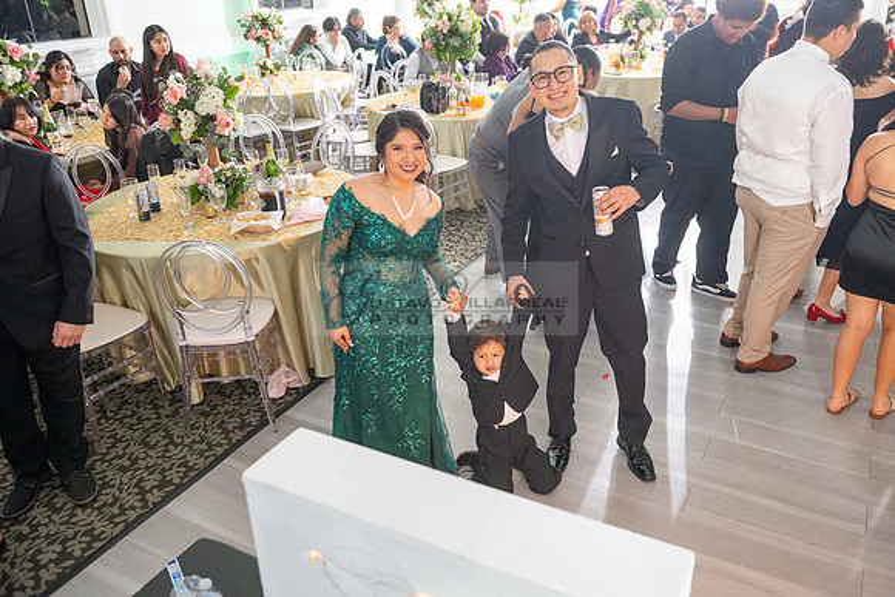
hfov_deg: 60.3
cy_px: 298
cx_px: 448
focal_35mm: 31
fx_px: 771
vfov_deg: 42.3
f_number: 4.5
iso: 500
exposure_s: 1/60
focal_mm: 31
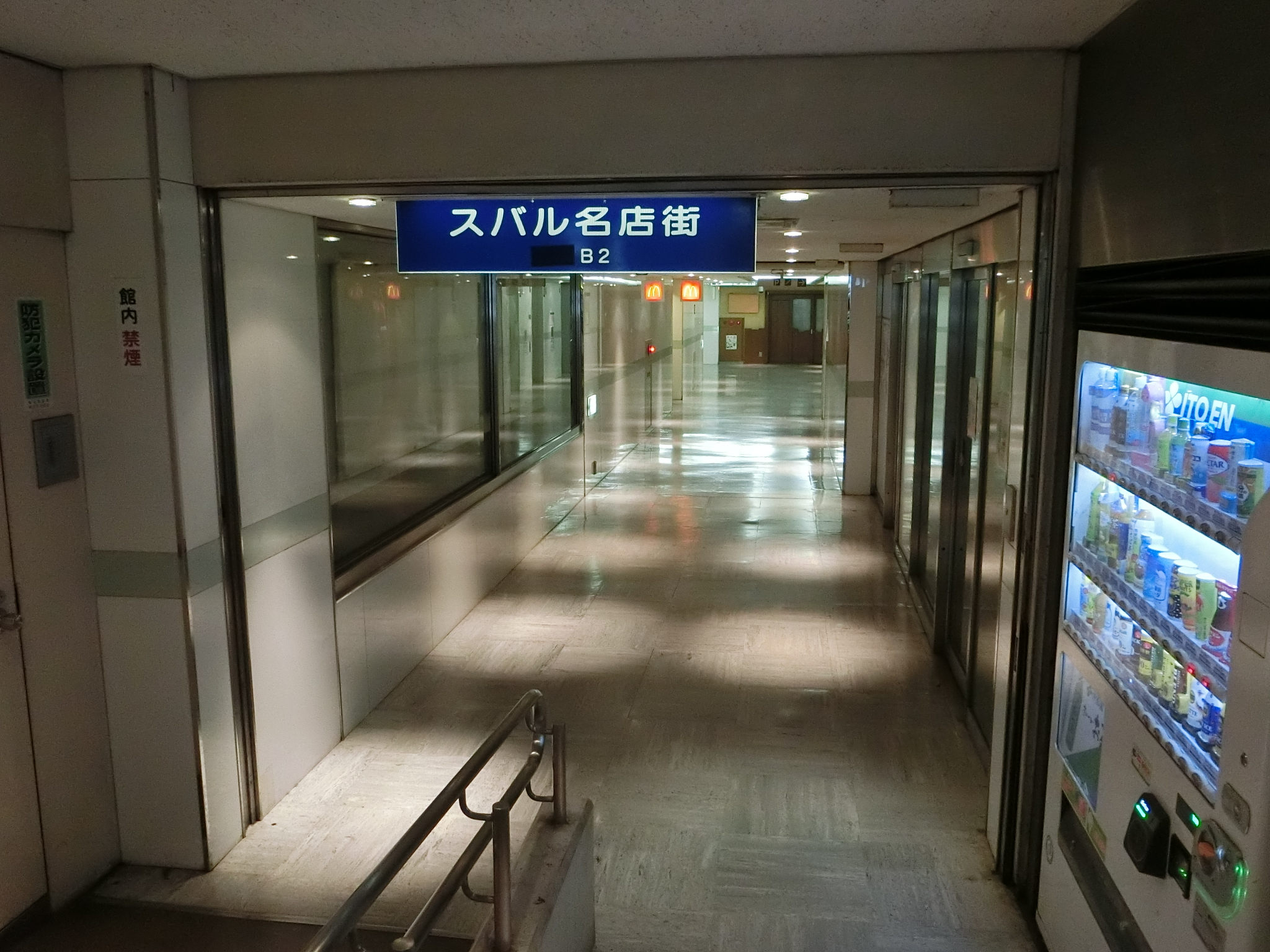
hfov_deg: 61.7
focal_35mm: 29
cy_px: 476
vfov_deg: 48.2
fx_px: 1064
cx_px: 635
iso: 800
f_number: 3.7
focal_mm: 5.2
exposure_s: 1/40
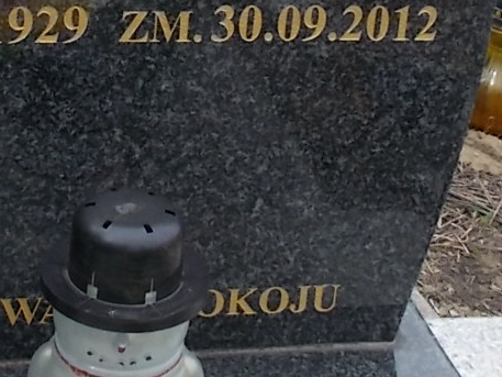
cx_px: 134
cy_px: -112
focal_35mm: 91
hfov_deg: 21.4
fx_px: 1320
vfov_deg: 15.5
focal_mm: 4.6
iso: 80
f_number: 3.2
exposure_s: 1/400
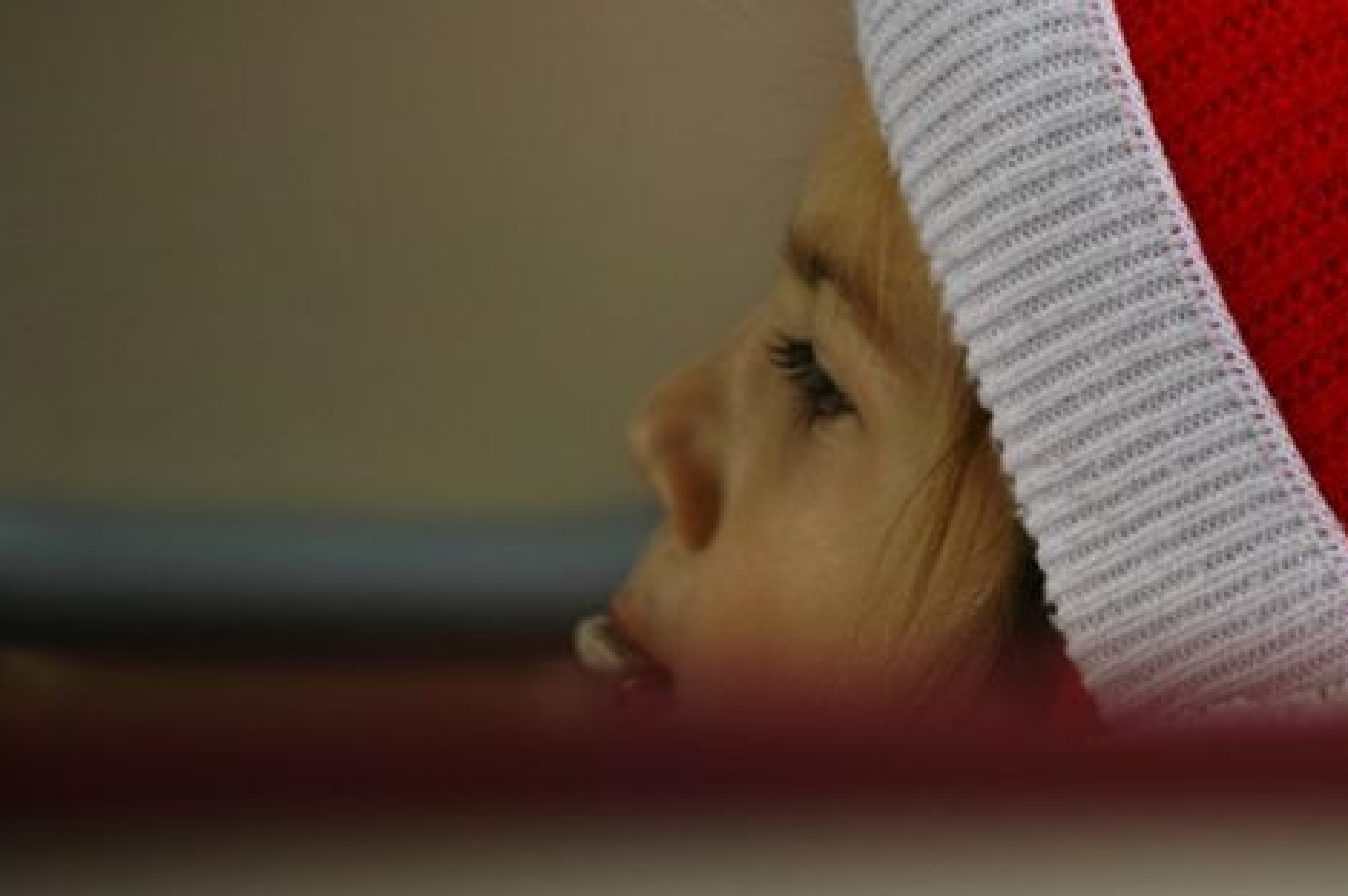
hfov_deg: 14.1
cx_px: 1213
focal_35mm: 144
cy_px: 418
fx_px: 5388
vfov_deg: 9.5
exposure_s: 1/500
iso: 200
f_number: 2.8
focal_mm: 50
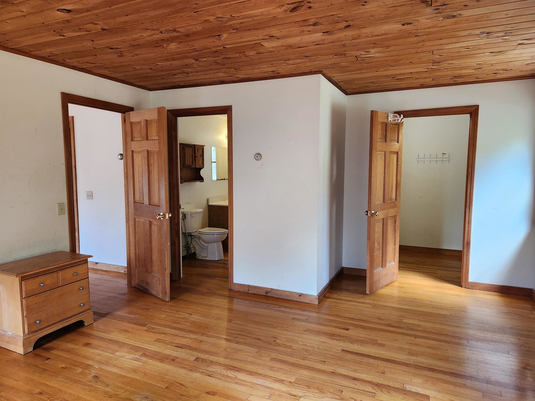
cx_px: 268
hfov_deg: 73.9
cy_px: 200
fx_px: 355
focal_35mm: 23
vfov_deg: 58.9
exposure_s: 1/120
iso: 400
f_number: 1.8
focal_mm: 5.4
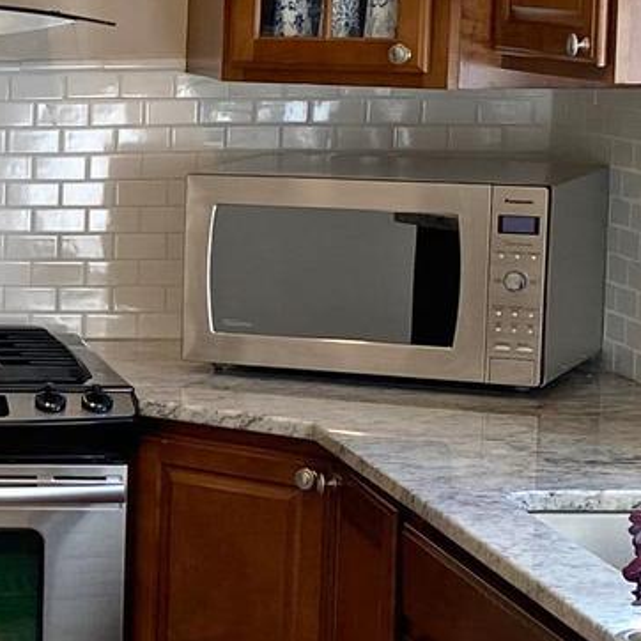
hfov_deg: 12.4
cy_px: 359
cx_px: -463
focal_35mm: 130
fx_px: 2724
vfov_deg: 13.4
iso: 32
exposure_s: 1/120
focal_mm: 4.25
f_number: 1.8
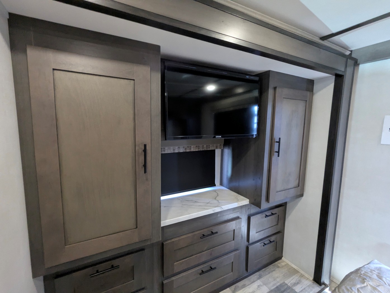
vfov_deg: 78.2
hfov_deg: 94.4
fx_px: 180
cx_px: 195
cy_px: 146
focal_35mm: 16
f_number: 2.2
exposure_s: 1/36
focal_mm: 2.35
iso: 472
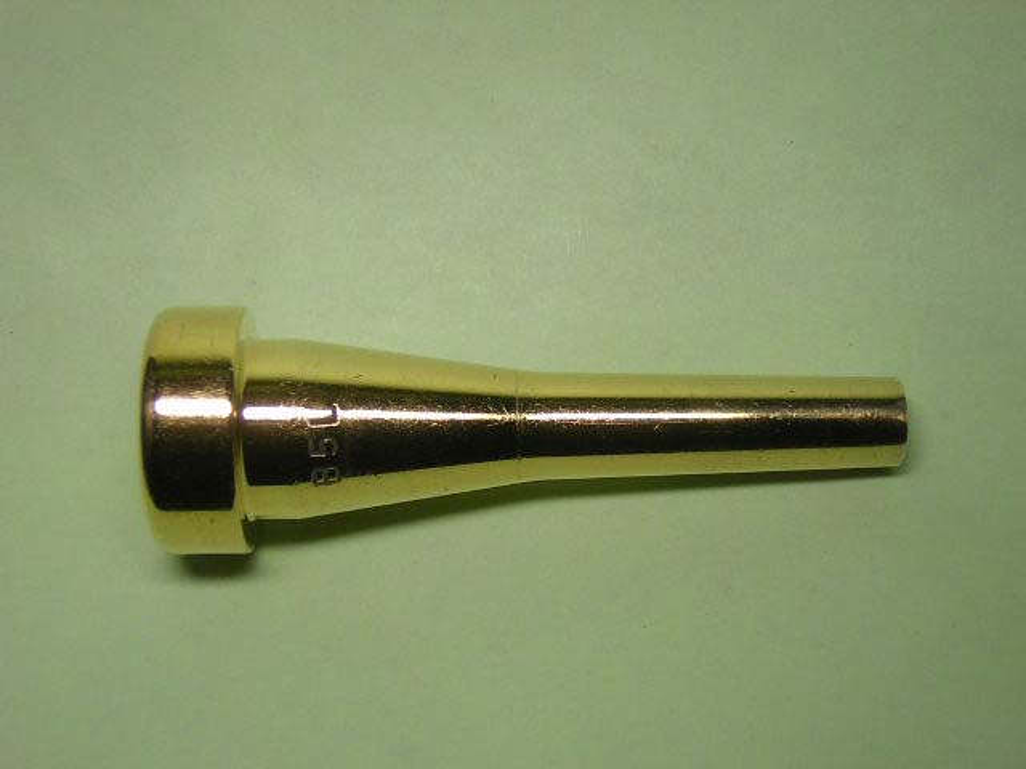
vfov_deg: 25.2
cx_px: 513
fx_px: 1719
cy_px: 384
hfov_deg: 33.2
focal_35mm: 58
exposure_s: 1/87.9
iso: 100
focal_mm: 7.6
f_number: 3.3
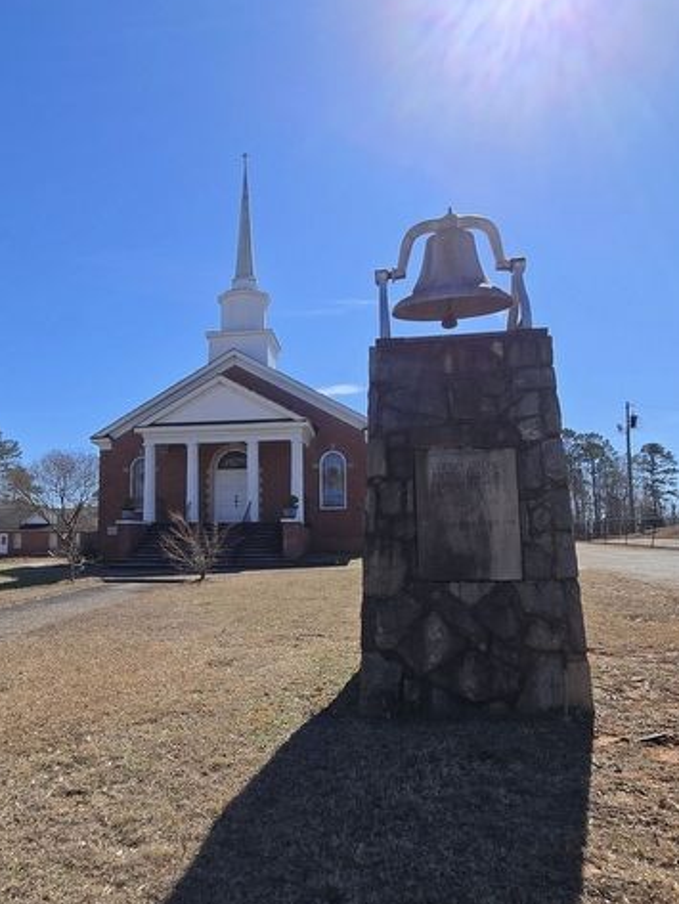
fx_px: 575
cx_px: 268
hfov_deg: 60.5
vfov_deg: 76.2
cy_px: 489
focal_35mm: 22
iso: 50
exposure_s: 1/3436
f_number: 2.2
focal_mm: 2.2
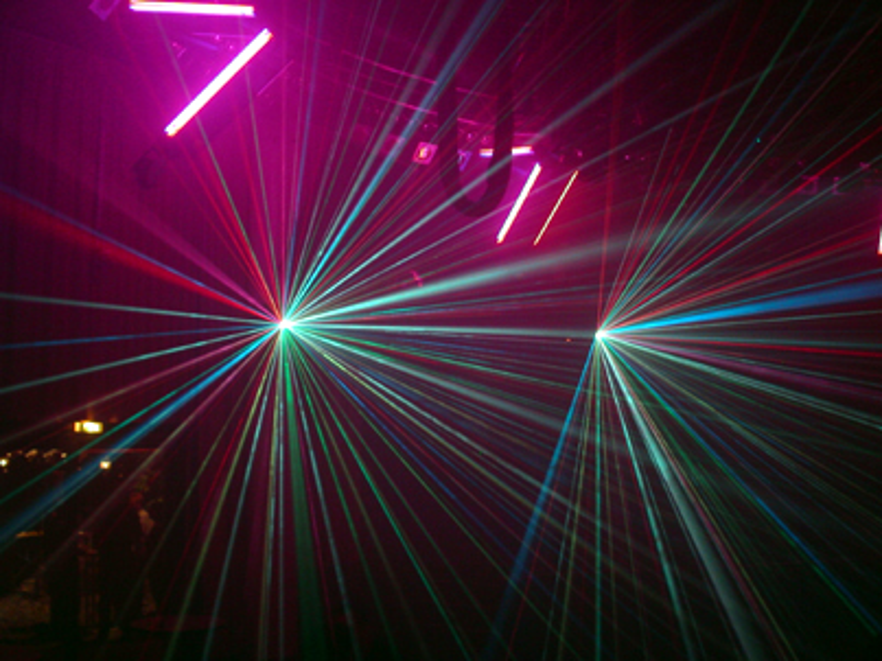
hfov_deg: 49.0
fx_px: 968
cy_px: 330
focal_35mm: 38
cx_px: 441
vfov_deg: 37.7
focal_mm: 7.8
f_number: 2.8
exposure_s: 1/6
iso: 200
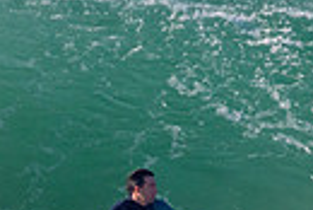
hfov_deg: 0.6
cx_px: 176
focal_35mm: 3569
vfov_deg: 0.4
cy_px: 267
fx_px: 31065
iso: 2000
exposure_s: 1/2000
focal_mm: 800
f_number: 11
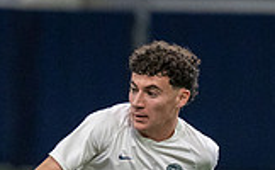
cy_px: 246
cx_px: 110
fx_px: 6759
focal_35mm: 905
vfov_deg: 1.4
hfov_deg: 2.3
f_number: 2.8
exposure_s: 1/1250
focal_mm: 200
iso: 5000
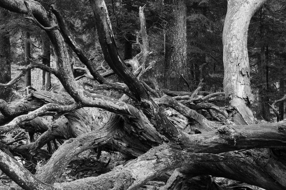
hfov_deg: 39.6
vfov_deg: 26.9
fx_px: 397
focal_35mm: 50
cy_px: 95
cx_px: 143
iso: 2000
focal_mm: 50
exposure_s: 1/10
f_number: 20
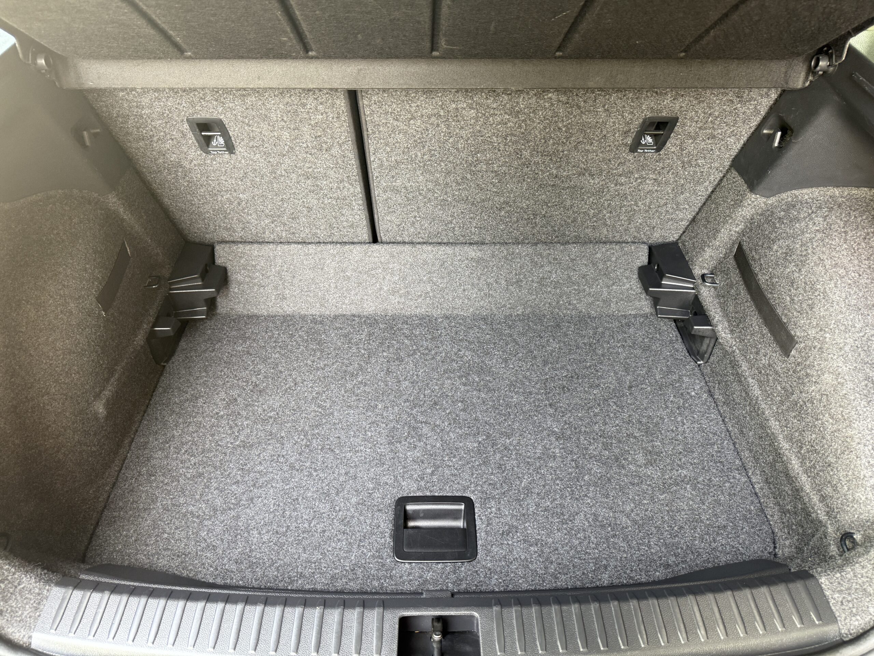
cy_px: 328
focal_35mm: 24
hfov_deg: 71.6
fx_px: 606
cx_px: 437
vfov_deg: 56.8
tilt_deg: -46.4
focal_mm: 6.76
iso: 200
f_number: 1.78
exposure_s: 1/79
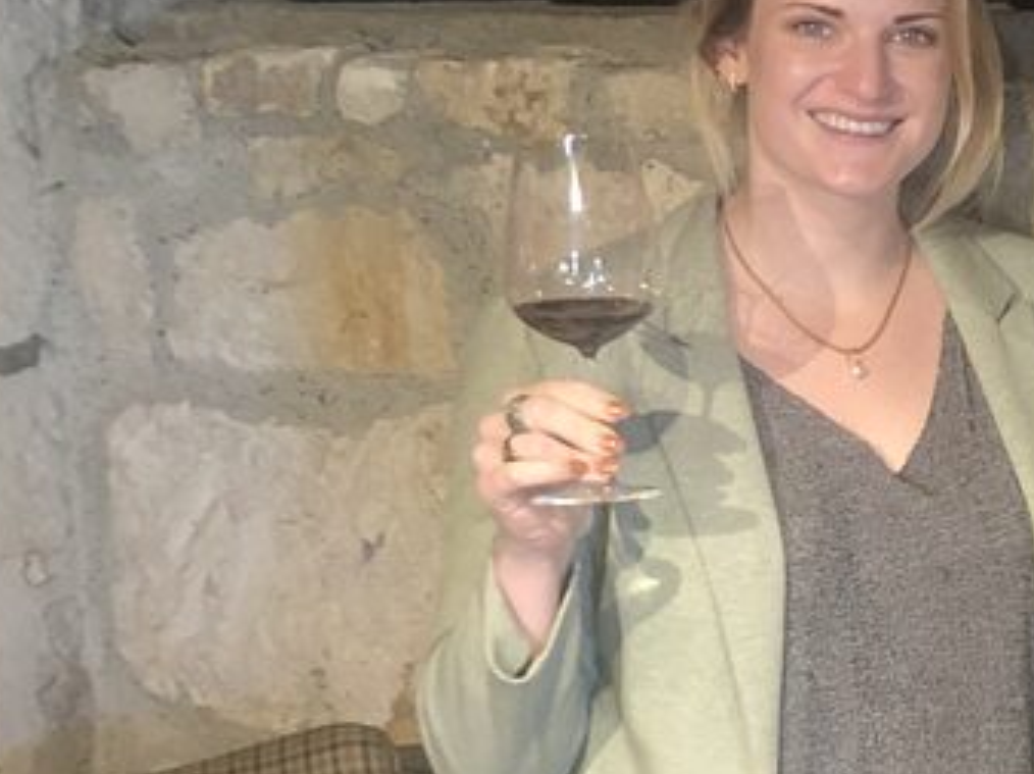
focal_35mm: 116
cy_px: 456
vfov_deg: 12.7
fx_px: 3463
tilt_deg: -7.3
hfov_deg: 16.3
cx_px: 1263
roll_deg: +1.7
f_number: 1.8
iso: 40
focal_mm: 4
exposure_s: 1/15
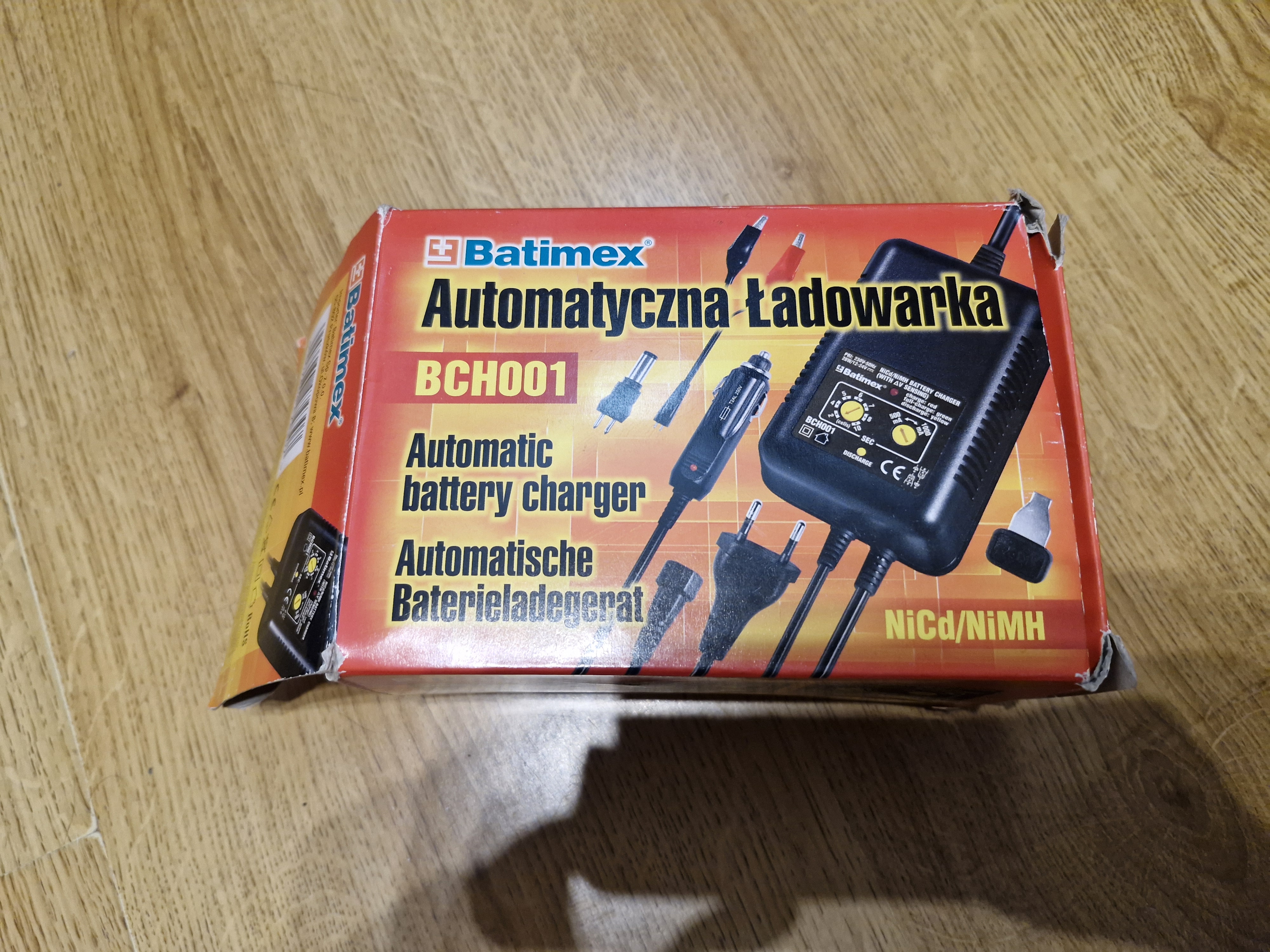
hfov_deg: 73.9
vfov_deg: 58.9
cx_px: 635
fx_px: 844
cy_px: 476
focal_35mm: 23
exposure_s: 1/100
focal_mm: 5.54
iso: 640
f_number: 1.8
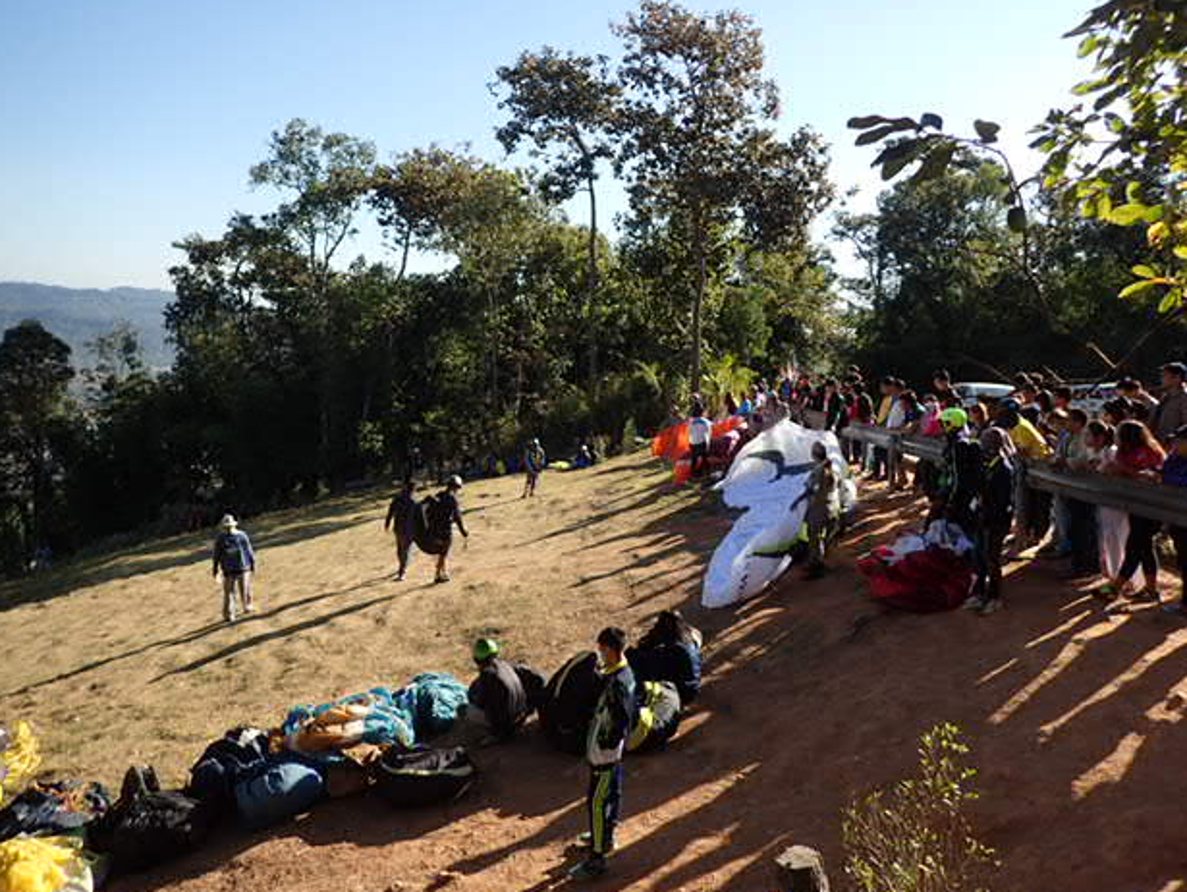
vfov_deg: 53.1
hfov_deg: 67.3
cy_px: 442
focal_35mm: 26
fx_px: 892
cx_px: 577
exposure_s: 1/1600
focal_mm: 4.5
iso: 100
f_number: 2
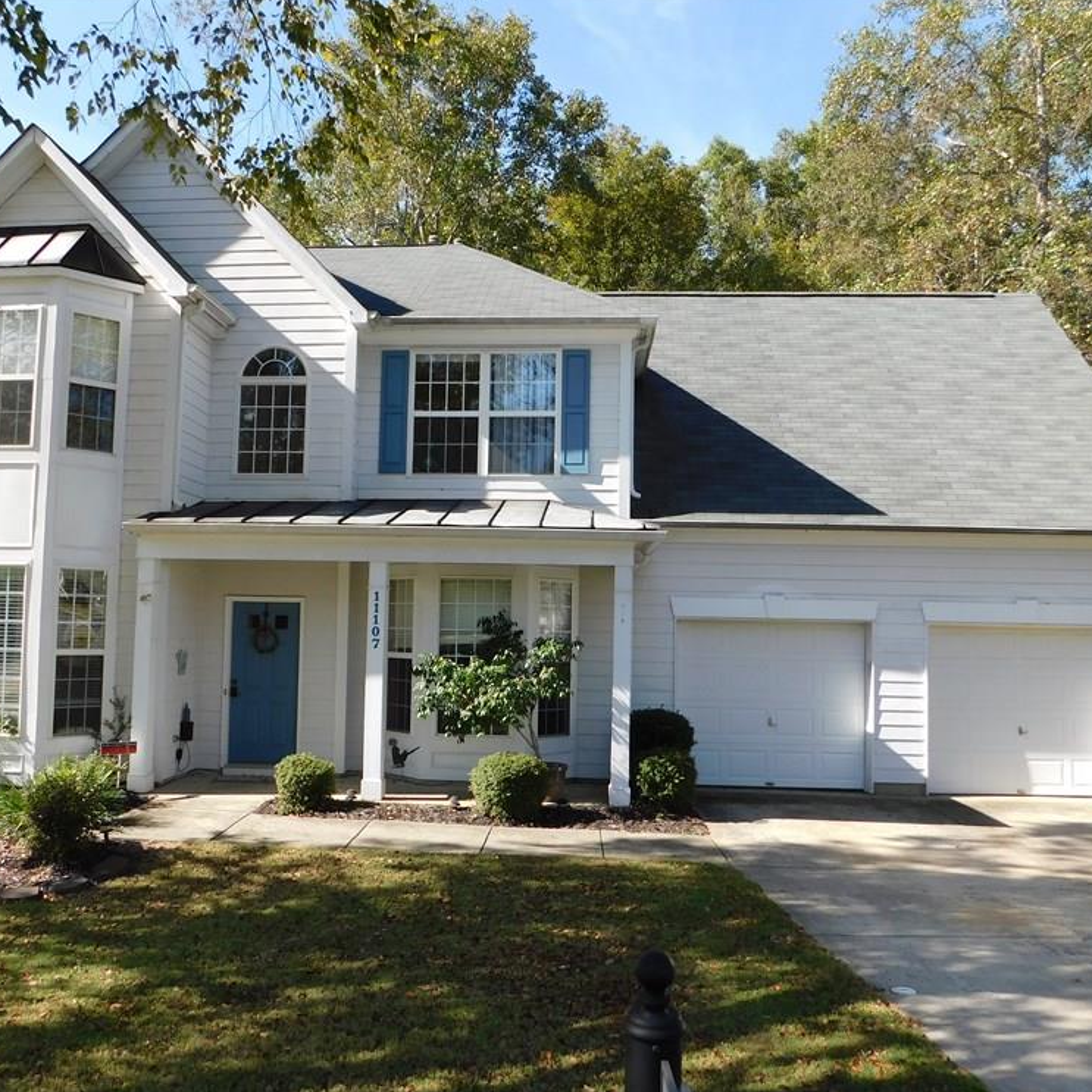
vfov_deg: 57.3
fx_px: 999
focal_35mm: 28
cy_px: 556
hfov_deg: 57.2
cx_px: 500
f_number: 3
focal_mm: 4
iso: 125
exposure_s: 1/640
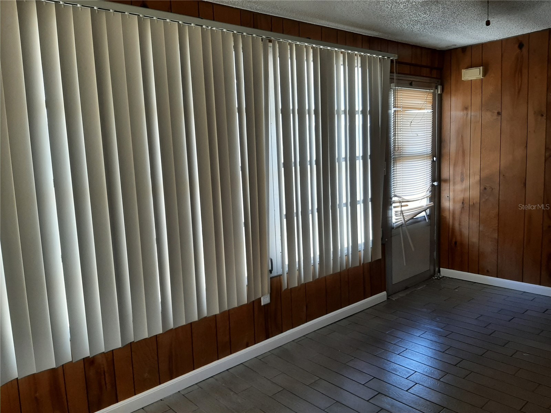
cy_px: 206
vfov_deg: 53.1
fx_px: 414
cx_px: 276
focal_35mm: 26
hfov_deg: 67.3
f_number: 1.7
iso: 64
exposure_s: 1/50
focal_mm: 3.93
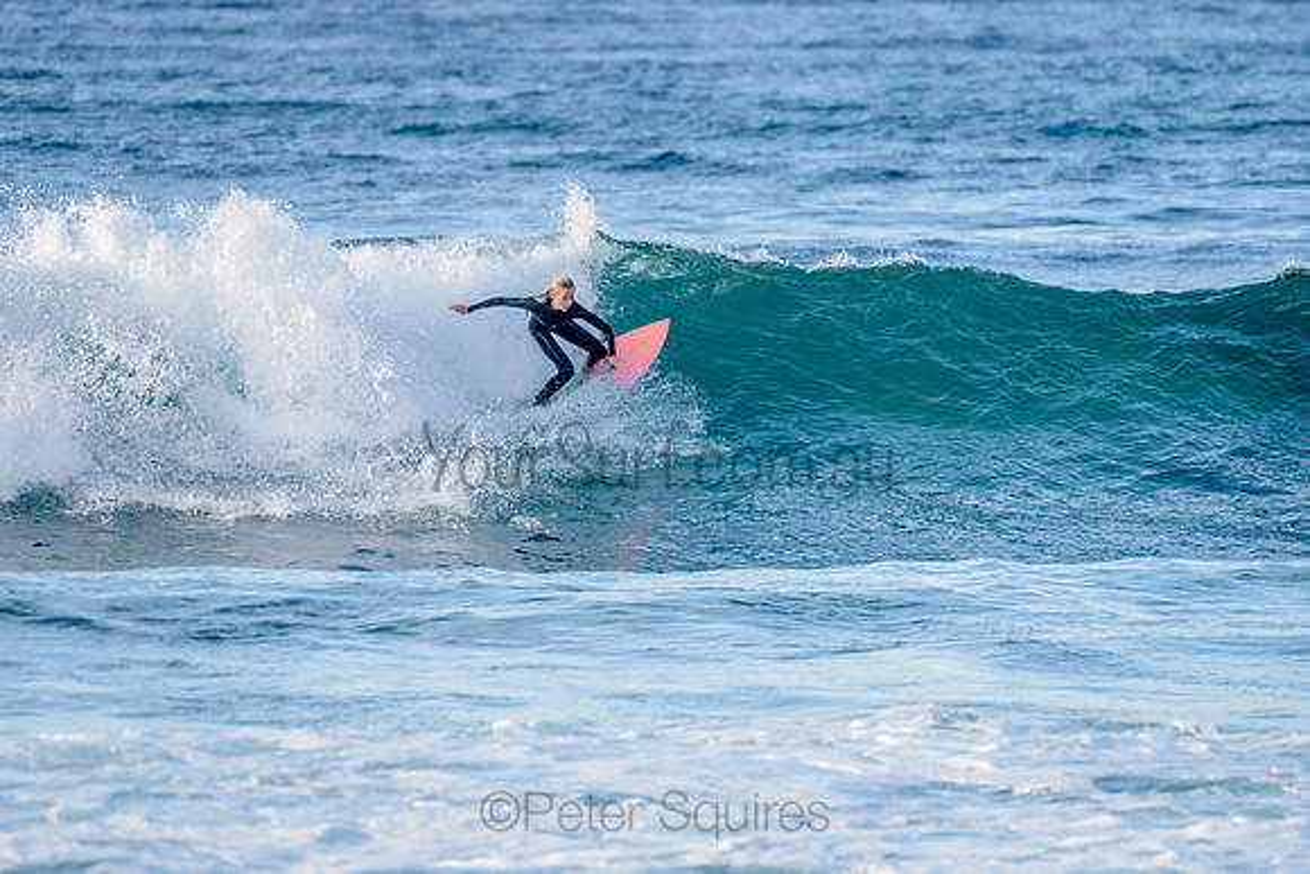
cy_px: 386
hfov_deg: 3.4
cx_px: 517
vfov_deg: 2.2
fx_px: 22309
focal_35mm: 613
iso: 360
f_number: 5.6
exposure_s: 1/1250
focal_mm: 500
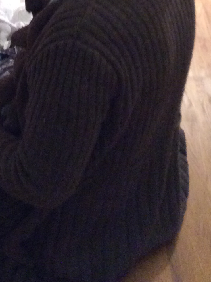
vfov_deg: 21.7
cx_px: -19
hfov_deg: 16.6
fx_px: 701
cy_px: -20
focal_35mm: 86
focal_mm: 3.3
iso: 400
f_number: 2.4
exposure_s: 1/15
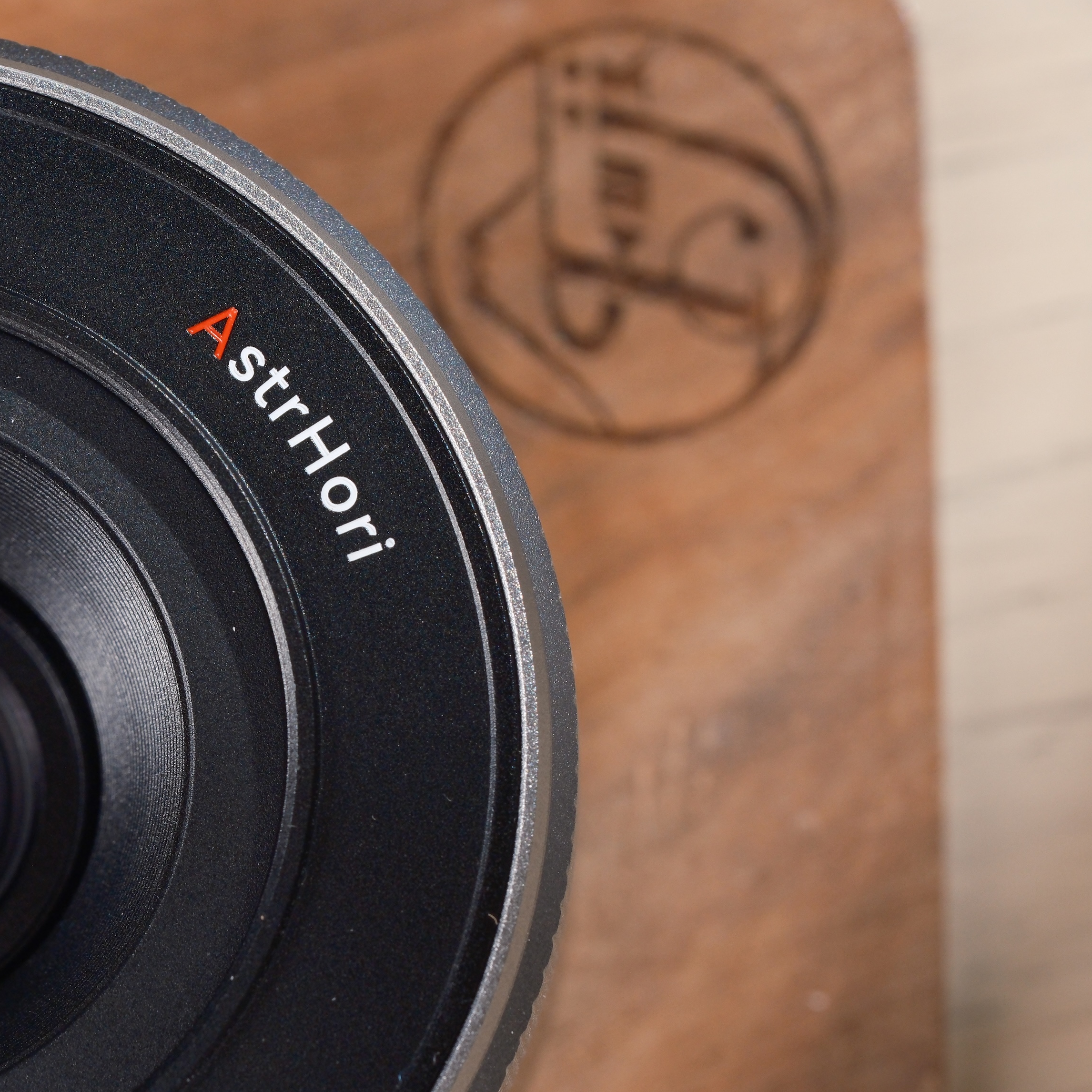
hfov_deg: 9.8
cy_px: 520
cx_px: 471
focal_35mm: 178
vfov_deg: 9.8
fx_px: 6353
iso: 1250
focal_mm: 80
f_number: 10
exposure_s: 1/34
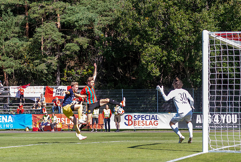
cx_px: 146
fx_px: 977
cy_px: 97
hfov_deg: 14.1
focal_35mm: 146
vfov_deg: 9.5
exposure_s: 1/2000
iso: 900
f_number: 3.5
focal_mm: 70
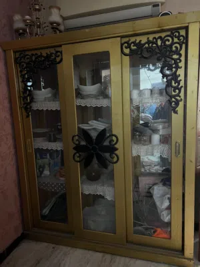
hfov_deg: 53.1
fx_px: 200
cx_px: 100
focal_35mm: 26
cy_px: 134
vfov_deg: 67.3
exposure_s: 1/25
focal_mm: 5.7
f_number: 1.5
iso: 800
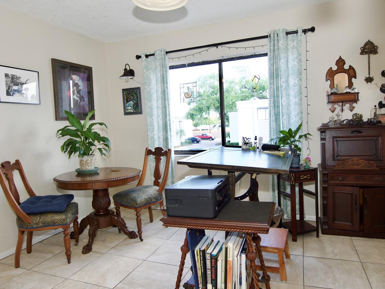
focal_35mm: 23
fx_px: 256
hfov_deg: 73.9
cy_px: 144
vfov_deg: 58.9
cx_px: 196
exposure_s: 1/80
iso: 200
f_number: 4.5
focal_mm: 14
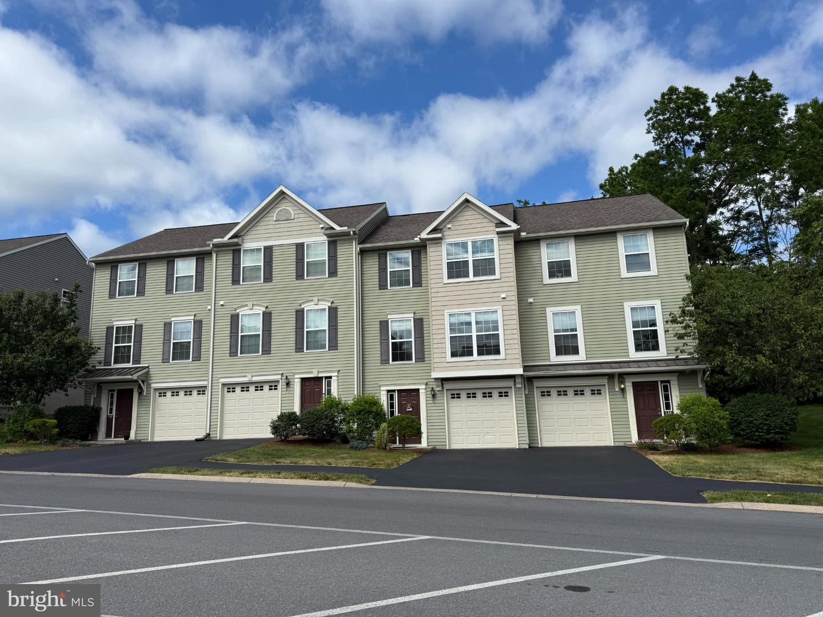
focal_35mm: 24
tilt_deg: +11.4
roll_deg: +1.8
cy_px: 308
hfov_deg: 71.6
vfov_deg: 56.8
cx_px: 412
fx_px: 571
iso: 80
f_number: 1.78
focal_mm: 6.76
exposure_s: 1/5319
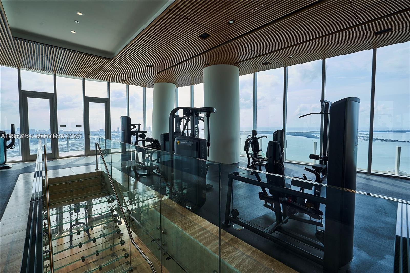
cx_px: 205
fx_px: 182
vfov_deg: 73.7
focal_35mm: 16
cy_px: 136
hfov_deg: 96.7
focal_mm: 16
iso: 50
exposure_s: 1/30
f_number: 10
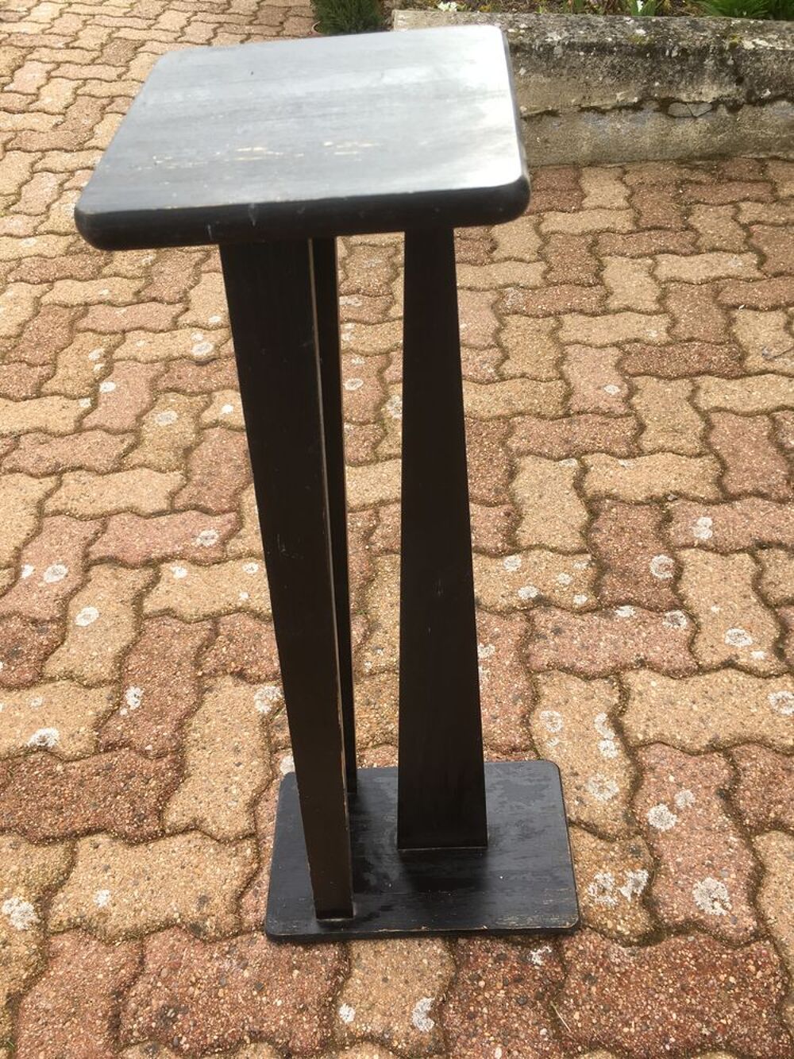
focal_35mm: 29
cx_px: 397
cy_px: 530
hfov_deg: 48.2
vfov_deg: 61.7
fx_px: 887
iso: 25
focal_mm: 4.15
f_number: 2.2
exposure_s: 1/241
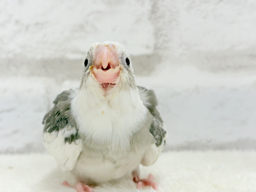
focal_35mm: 52
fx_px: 385
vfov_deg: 28.0
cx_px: 128
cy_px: 96
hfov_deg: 36.8
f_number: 1.6
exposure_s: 1/100
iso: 64
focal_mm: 5.96
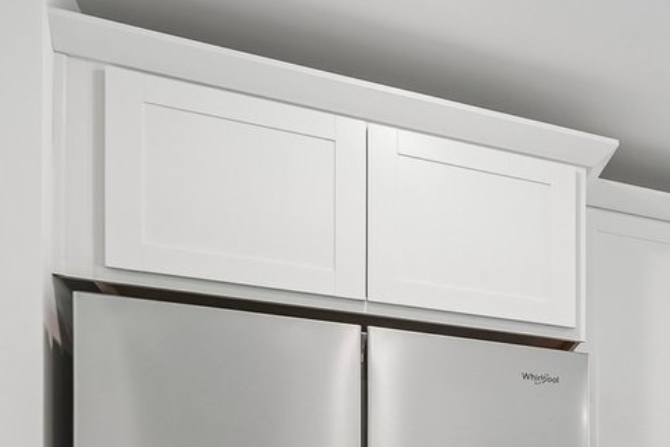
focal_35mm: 57
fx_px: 1061
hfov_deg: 24.1
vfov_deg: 21.5
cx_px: 1094
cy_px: 584
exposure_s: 1/25
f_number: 7.1
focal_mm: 17
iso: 320
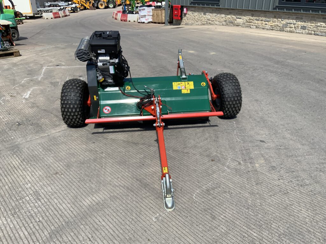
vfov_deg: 48.2
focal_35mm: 29
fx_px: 273
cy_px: 122
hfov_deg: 61.7
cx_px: 163
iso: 16
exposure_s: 1/1730
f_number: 1.8
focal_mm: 3
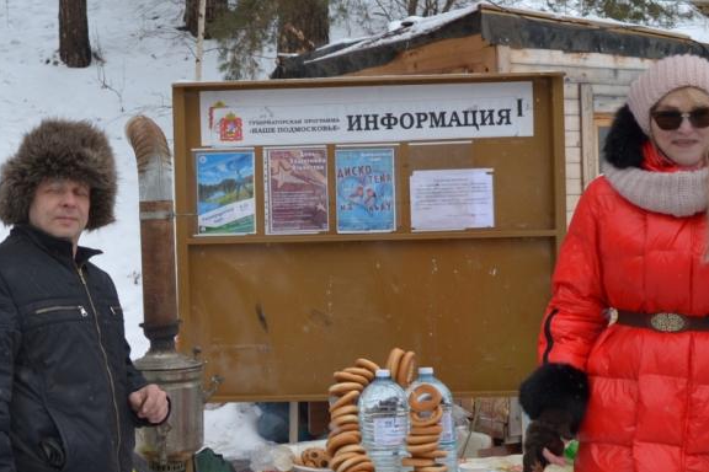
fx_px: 945
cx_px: 265
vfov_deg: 27.6
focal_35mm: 48
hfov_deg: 40.8
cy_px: 360
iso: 100
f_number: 3.5
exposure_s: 1/320
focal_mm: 18
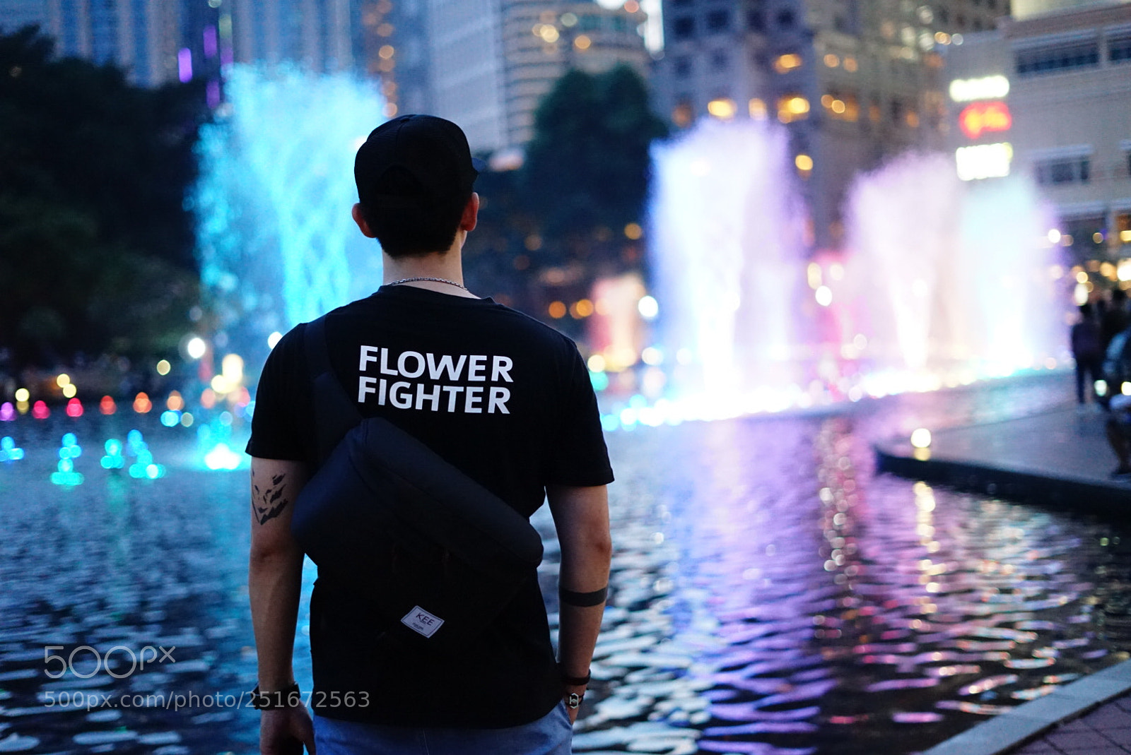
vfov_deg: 27.0
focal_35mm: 50
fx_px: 1572
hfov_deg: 39.6
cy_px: 378
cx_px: 566
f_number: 1.8
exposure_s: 1/80
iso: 6400
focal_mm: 50
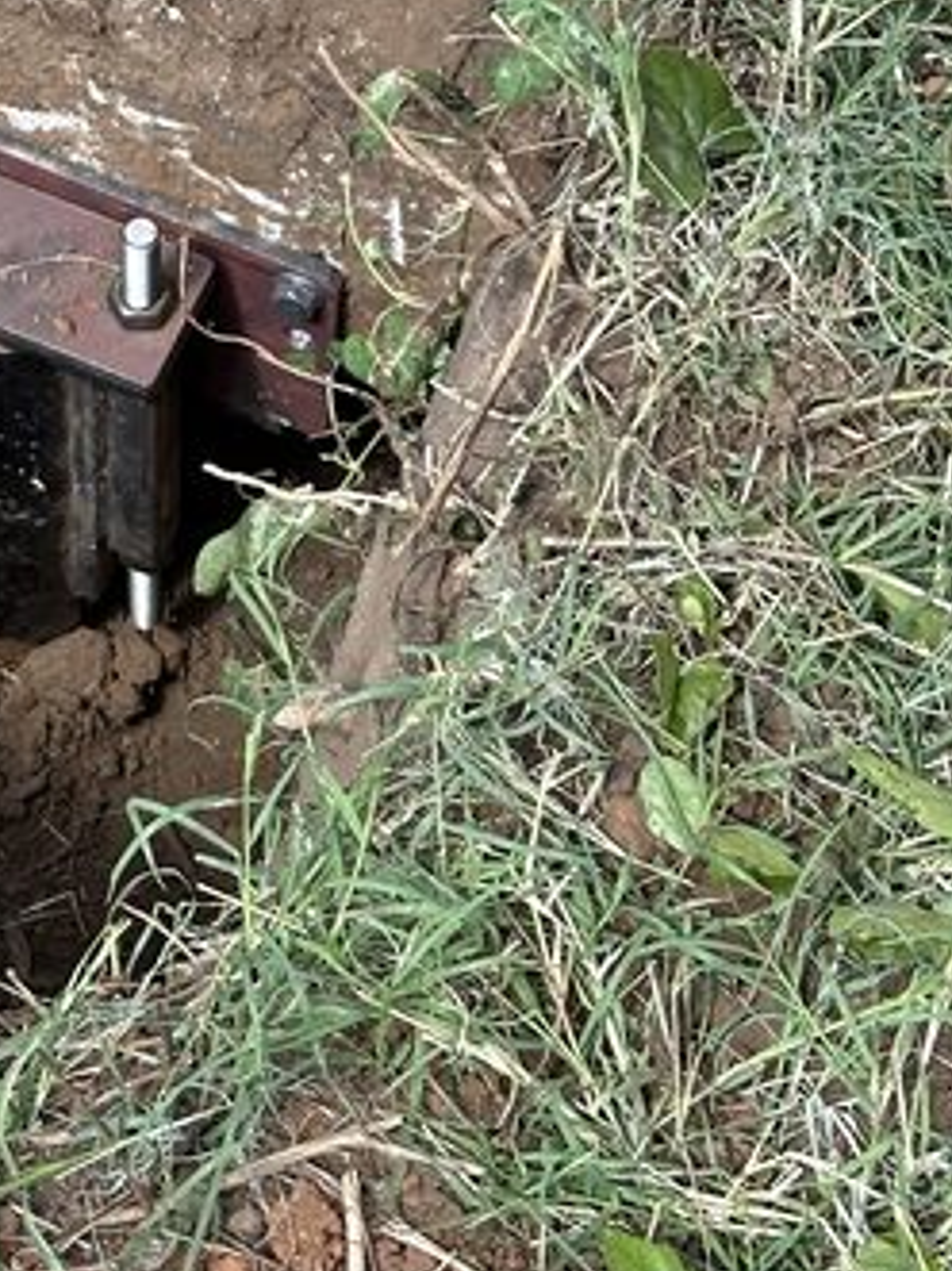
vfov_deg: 16.6
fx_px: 4256
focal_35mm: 116
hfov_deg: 12.6
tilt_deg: -52.2
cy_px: -54
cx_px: 19
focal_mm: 6.86
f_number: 1.78
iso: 64
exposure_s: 1/704
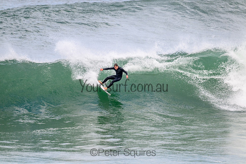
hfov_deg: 2.6
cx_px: 123
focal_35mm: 800
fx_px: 5468
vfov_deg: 1.7
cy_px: 82
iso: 1600
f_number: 11
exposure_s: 1/2000
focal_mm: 800
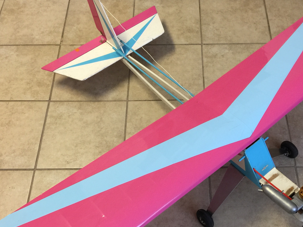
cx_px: 182
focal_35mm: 44
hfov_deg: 42.7
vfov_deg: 32.6
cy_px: 149
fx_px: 385
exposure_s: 1/15
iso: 64
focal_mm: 4.15
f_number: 2.2
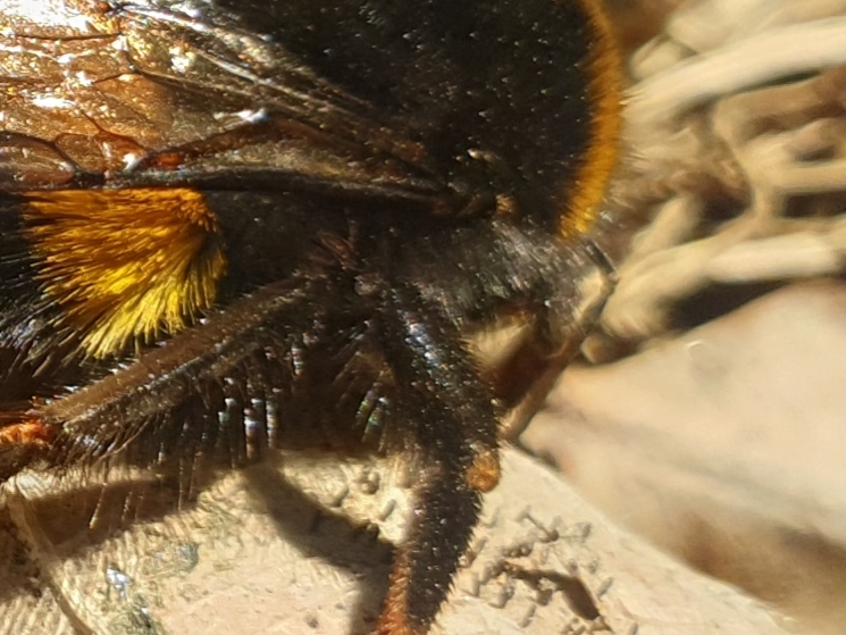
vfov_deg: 24.6
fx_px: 1442
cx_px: 93
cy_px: 173
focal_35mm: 59
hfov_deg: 31.3
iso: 50
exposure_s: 1/715
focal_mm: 4.3
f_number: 2.4
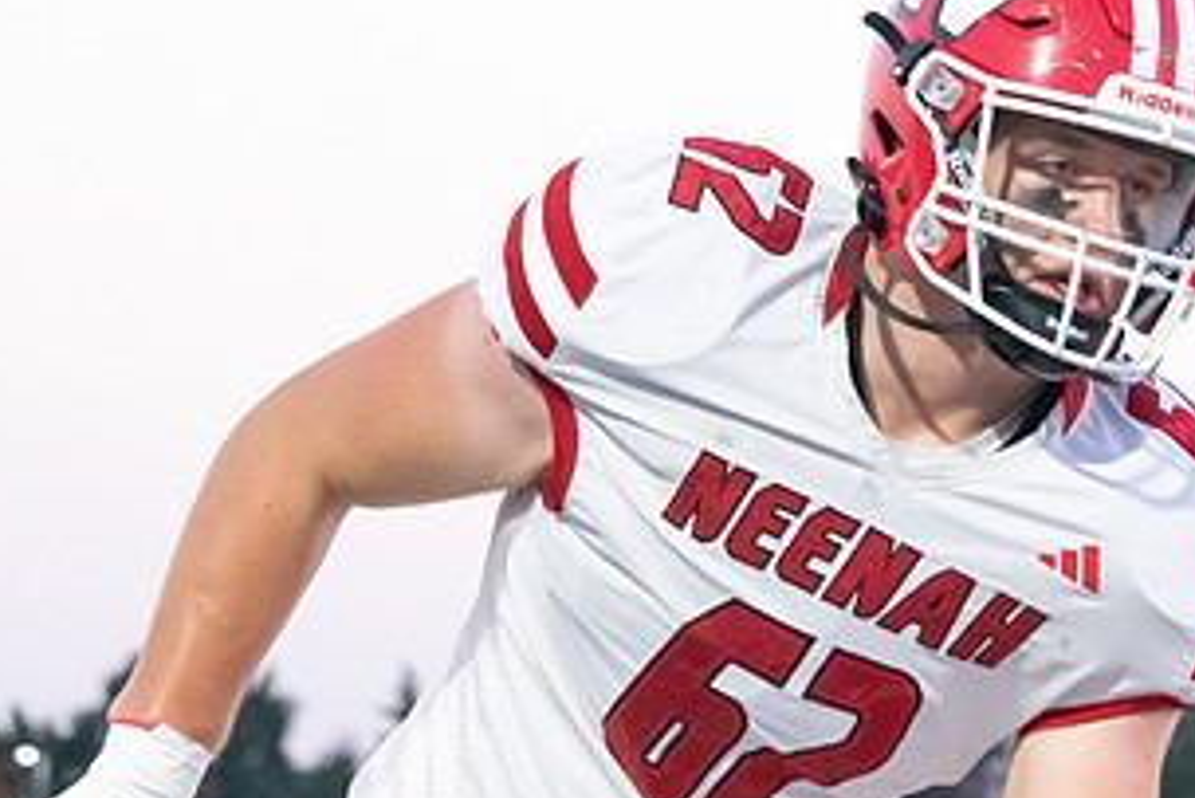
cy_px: 419
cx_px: 840
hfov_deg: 6.4
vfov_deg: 4.3
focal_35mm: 320
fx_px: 10627
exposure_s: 1/400
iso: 10000
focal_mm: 135
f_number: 7.1
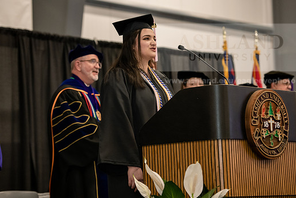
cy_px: 93
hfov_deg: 16.4
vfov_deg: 11.0
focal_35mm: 125
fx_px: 1028
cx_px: 139
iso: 2500
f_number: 4
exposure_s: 1/200
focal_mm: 112
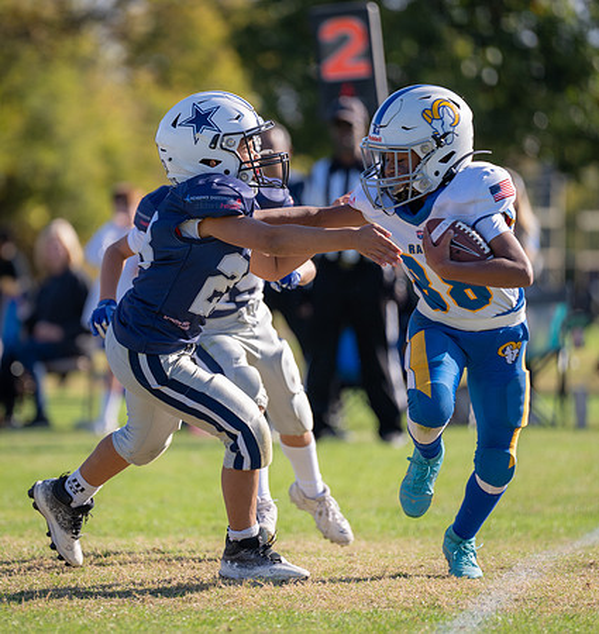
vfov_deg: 6.0
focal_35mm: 298
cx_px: 185
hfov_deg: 5.7
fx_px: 6017
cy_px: 320
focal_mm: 200
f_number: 2.8
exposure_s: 1/1250
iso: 100
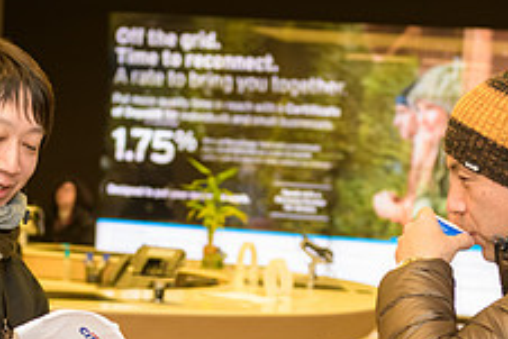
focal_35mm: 123
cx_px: 247
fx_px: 1737
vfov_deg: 11.0
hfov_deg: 16.6
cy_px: 390
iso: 800
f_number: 3.2
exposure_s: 1/80
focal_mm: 48
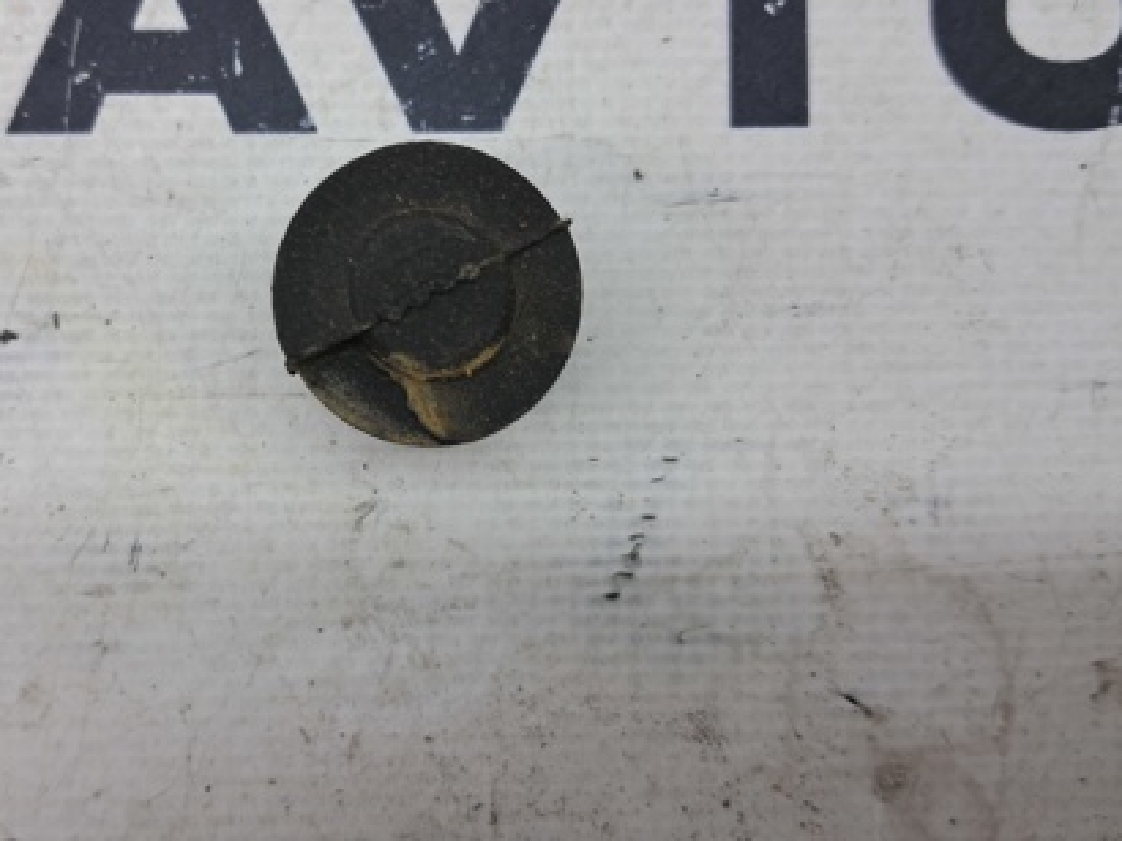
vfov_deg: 34.3
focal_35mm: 42
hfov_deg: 44.5
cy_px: 362
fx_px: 1361
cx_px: 431
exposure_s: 1/50
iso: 50
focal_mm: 4
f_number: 1.8
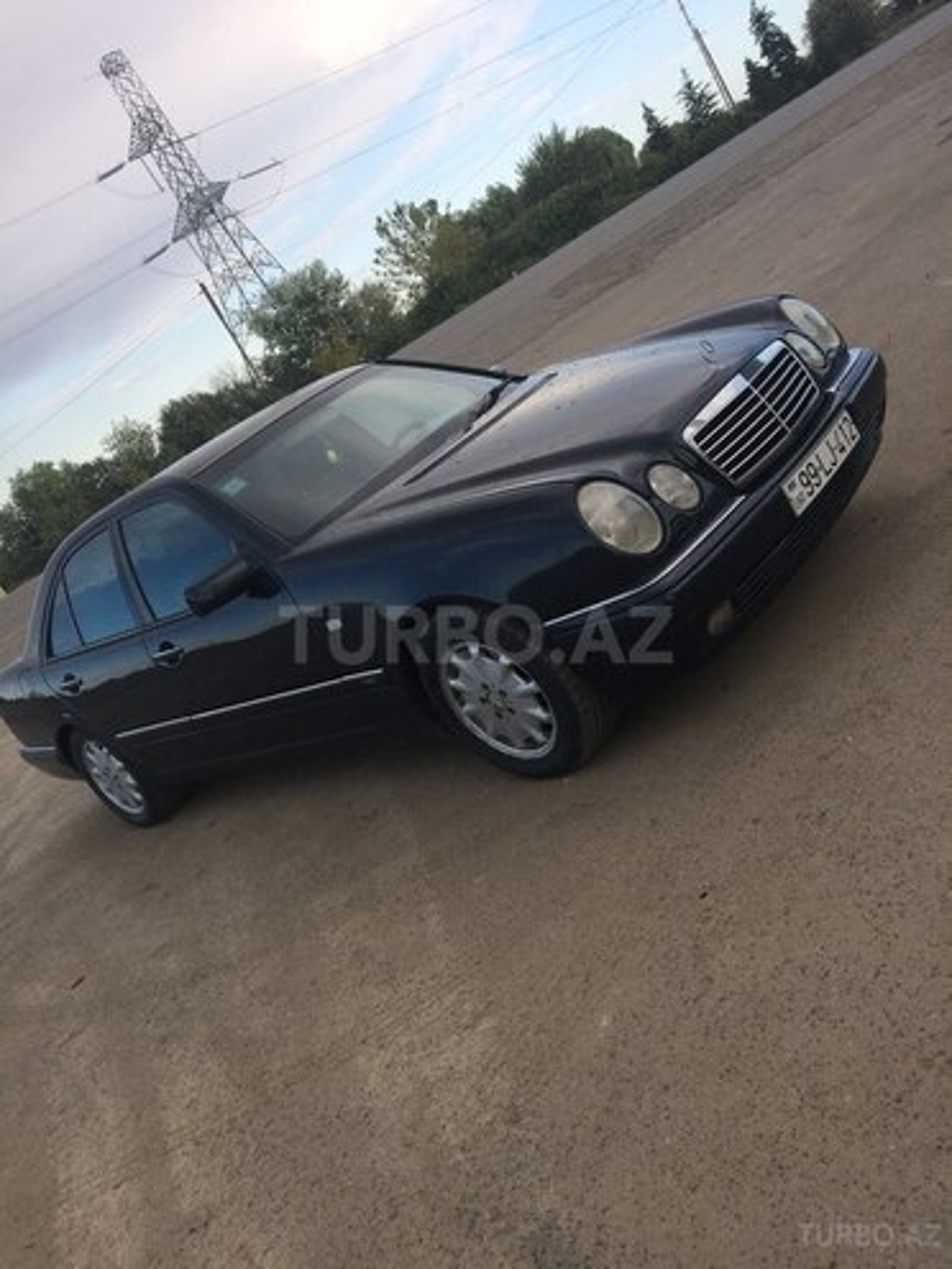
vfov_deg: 61.7
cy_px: 634
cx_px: 476
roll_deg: +33.1
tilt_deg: -16.6
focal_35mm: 29
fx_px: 1063
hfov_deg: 48.2
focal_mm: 4.15
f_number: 2.2
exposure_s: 1/855
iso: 32
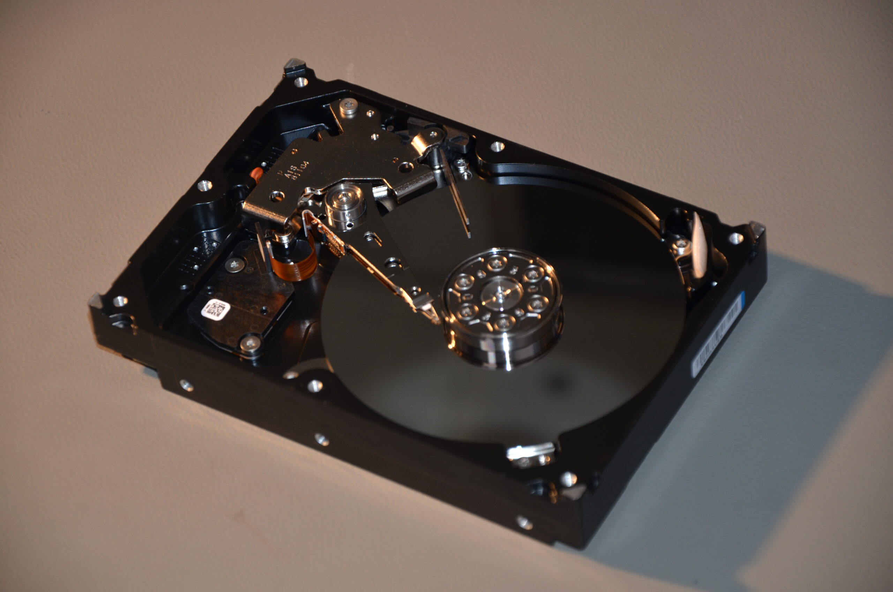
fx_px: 3899
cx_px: 446
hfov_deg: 13.1
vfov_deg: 8.7
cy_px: 296
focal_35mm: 158
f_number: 5.6
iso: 200
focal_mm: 105
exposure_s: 1/30
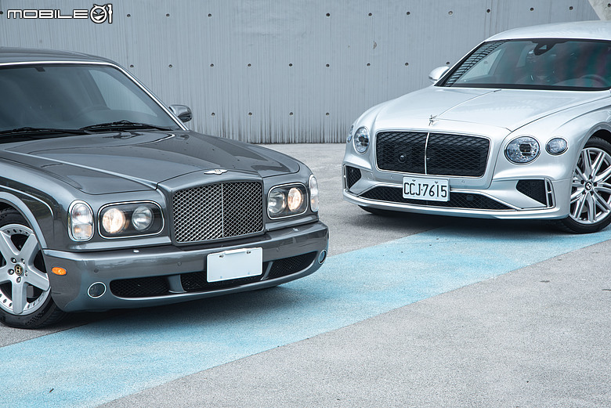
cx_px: 306
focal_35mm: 95
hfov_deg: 21.4
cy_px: 204
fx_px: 1613
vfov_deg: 14.4
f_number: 5.6
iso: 100
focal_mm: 95
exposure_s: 1/60
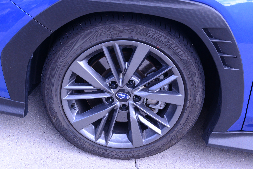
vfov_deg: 26.0
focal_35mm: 52
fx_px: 366
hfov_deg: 38.2
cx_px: 126
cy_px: 84
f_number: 8
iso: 720
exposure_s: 1/250
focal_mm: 52
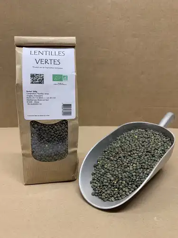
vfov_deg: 67.3
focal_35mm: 26
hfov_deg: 53.1
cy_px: 119
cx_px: 89
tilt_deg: -16.4
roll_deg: -0.6
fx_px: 178
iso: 100
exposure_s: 1/60
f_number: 1.8
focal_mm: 4.25
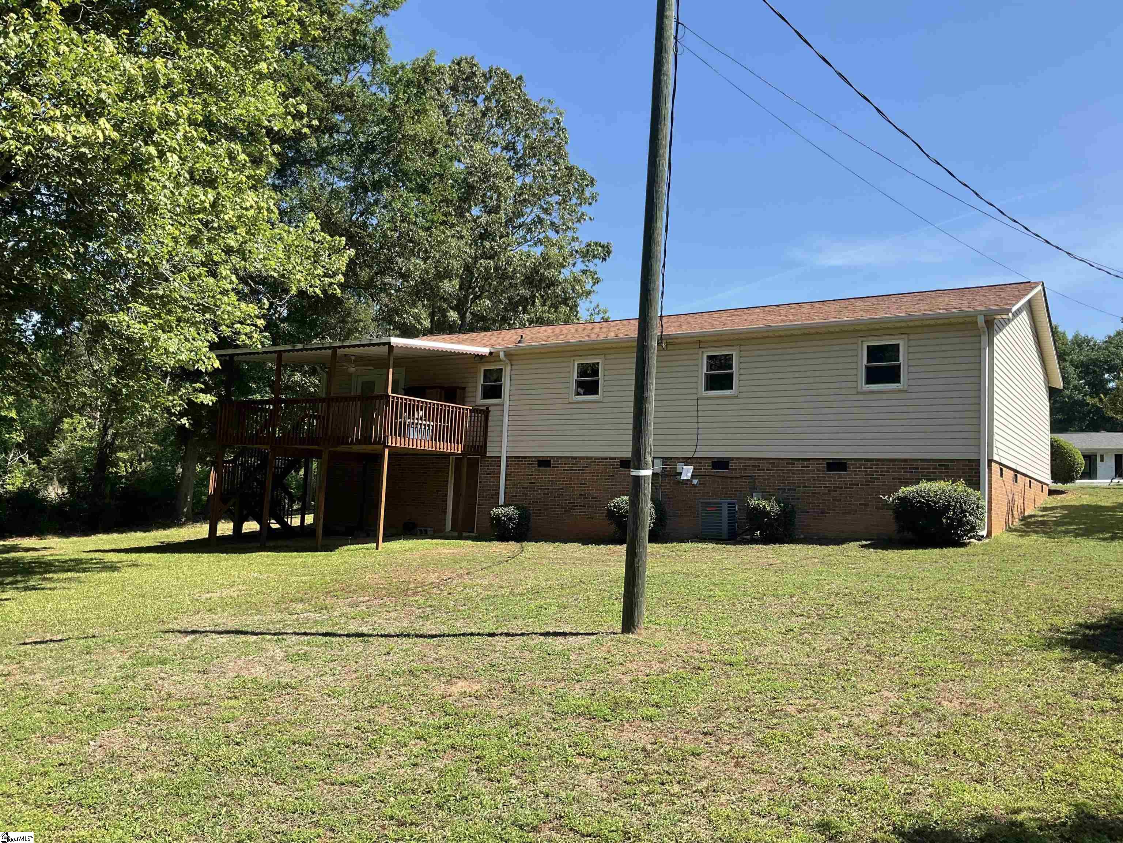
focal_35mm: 29
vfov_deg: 48.2
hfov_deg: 61.7
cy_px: 422
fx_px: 941
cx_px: 562
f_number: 1.8
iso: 25
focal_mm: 3
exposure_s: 1/997
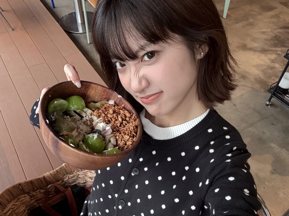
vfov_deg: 45.1
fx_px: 259
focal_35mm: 31
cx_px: 143
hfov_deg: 58.4
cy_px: 134
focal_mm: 2.69
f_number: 1.9
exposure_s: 1/60
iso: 125
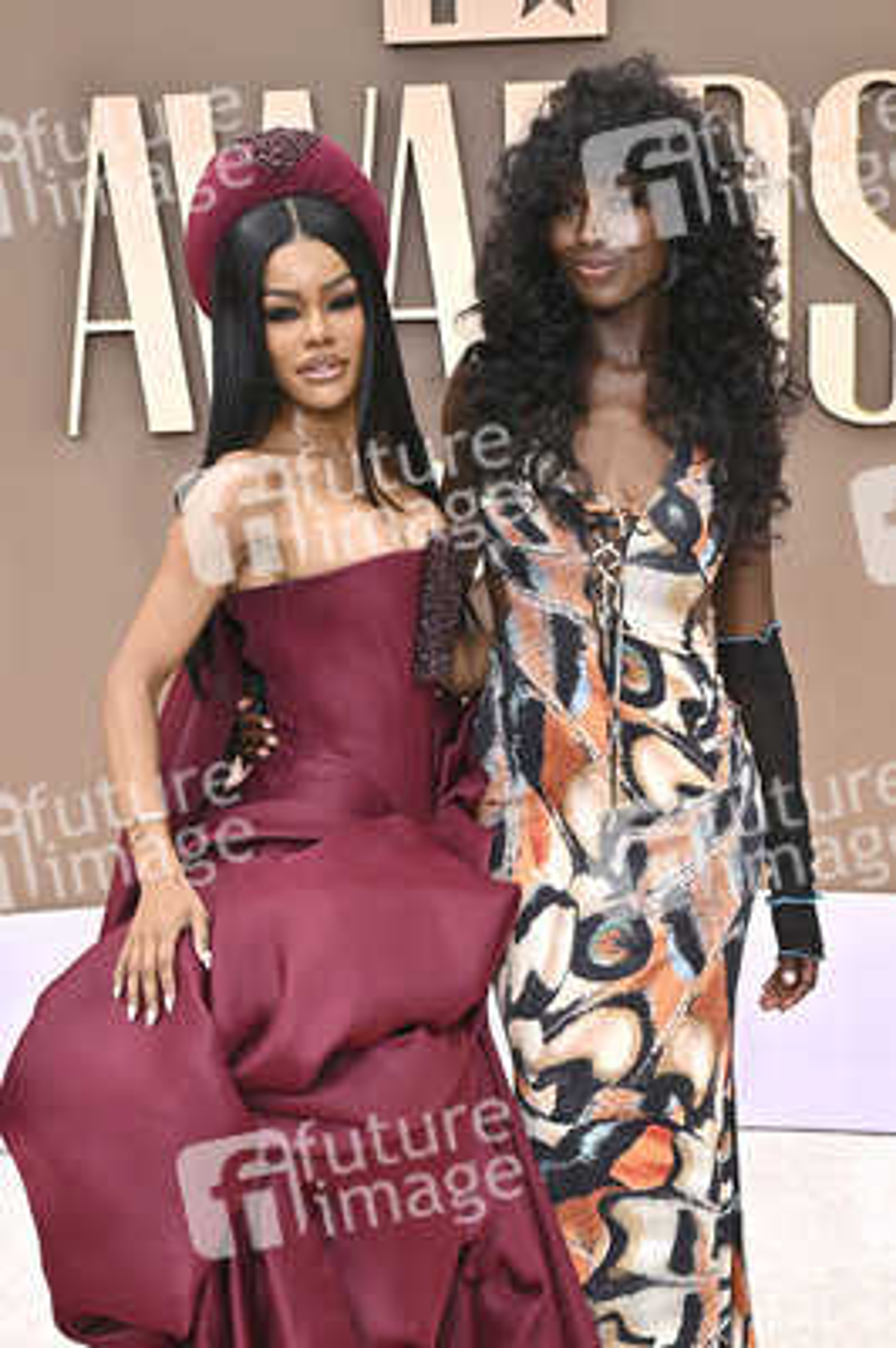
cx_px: 448
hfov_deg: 24.6
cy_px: 674
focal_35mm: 55
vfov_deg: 36.3
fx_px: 2057
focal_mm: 55
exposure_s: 1/320
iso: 400
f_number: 9
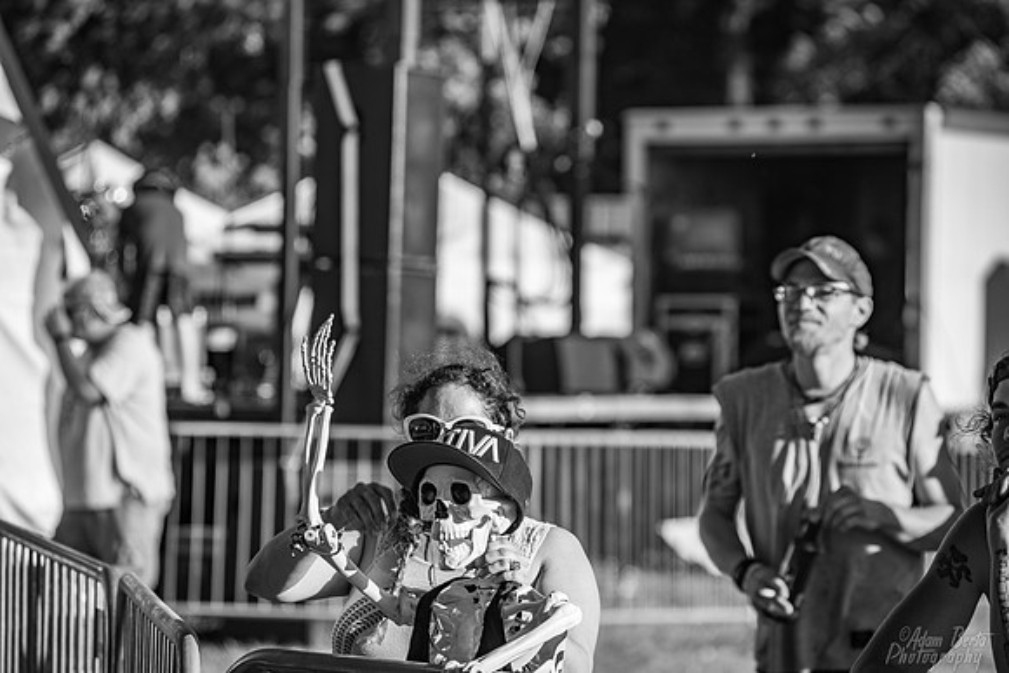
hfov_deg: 9.8
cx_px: 504
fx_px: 5887
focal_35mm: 210
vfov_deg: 6.5
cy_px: 336
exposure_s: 1/320
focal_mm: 210
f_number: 5.6
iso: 125
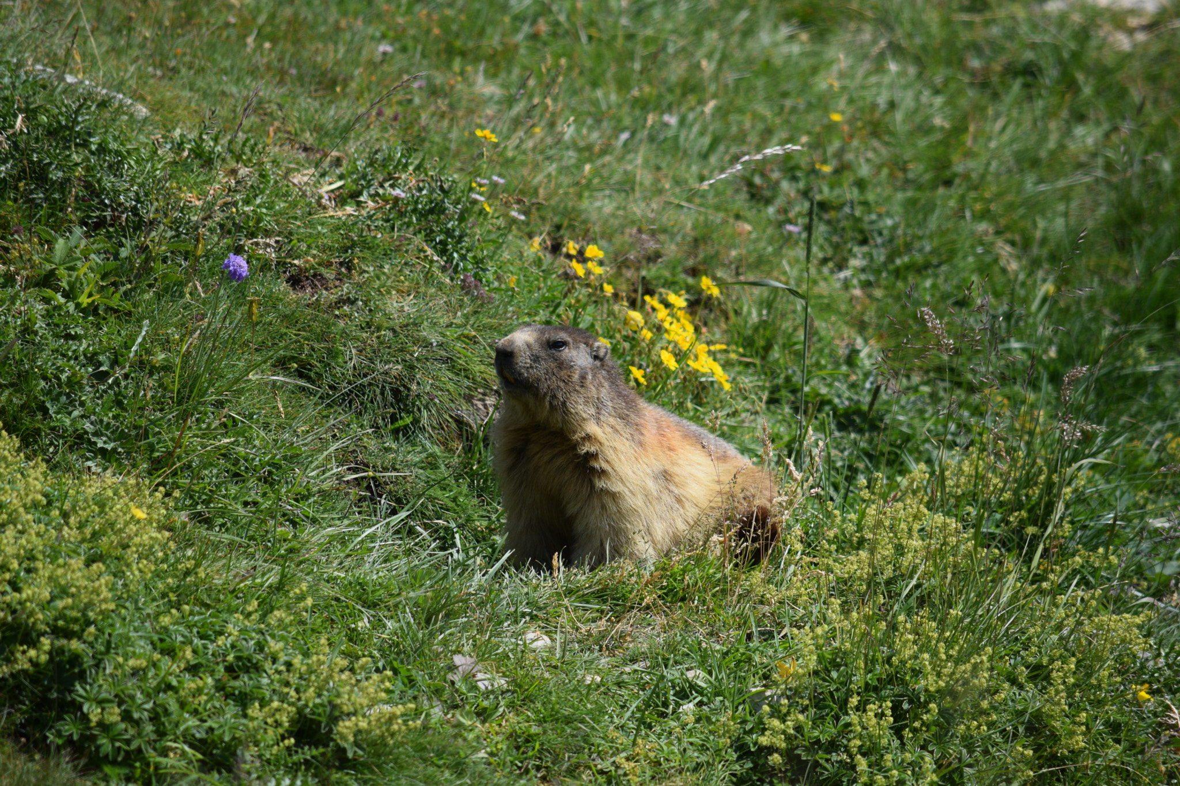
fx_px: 14748
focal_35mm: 450
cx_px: 590
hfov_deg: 4.6
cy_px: 393
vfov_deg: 3.1
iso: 400
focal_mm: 300
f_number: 6.3
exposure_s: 1/1600
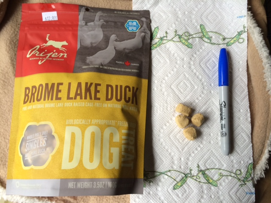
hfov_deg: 60.0
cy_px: 102
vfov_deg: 46.8
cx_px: 136
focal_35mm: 30
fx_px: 235
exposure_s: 1/30
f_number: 2.2
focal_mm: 4.12
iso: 40
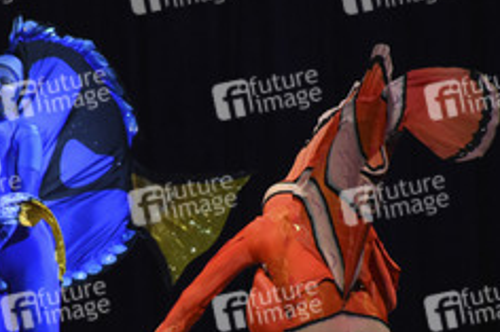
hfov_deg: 5.1
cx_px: 211
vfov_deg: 3.4
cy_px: 254
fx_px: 5565
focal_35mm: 401
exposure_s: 1/400
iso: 1600
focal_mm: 140
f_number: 5.6
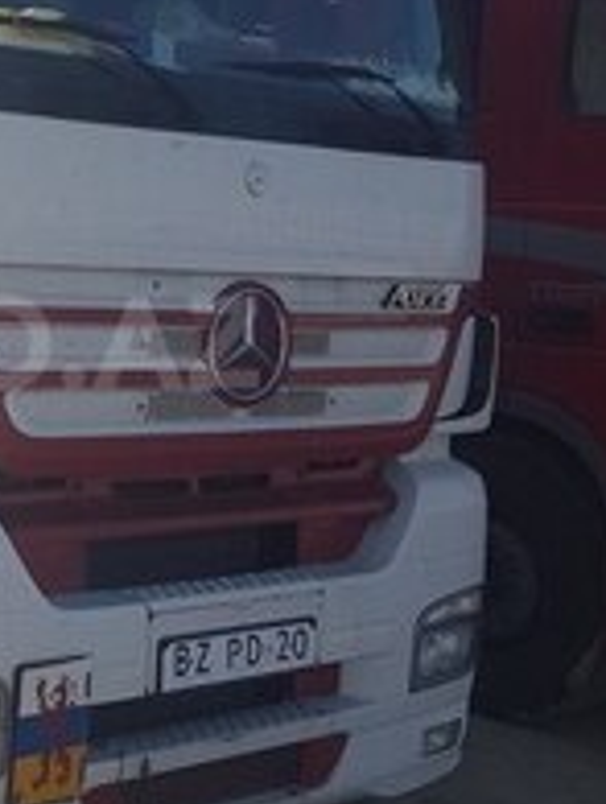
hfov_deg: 21.2
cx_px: -58
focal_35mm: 66
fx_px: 1536
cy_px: 342
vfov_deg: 29.3
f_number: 1.7
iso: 40
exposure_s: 1/2080
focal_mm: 4.2
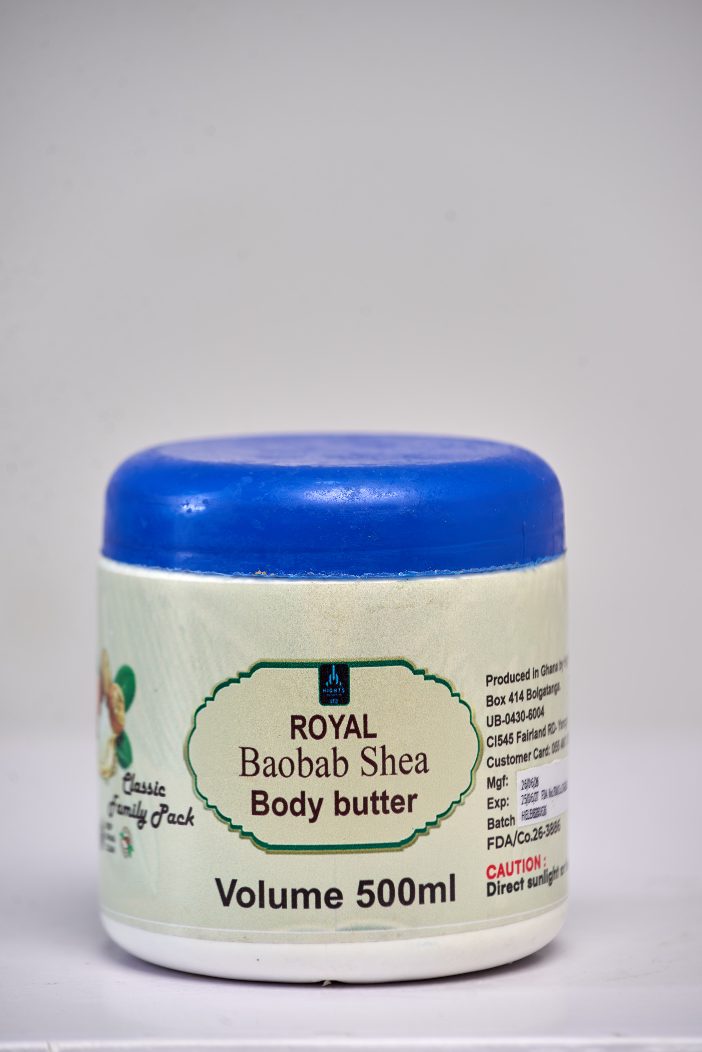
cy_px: 526
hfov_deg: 8.9
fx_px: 4529
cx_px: 351
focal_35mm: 155
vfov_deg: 13.2
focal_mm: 155
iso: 100
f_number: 7.1
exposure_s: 1/100
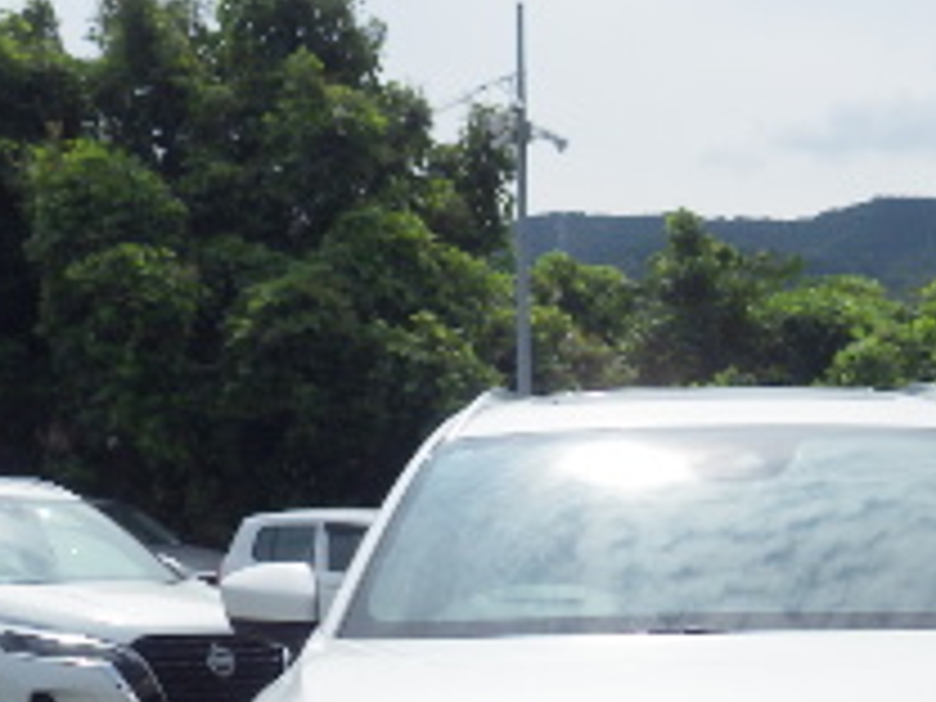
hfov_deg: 24.9
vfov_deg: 18.3
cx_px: 765
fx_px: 2082
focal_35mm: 77
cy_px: 819
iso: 250
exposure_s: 1/640
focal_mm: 4.5
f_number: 7.9
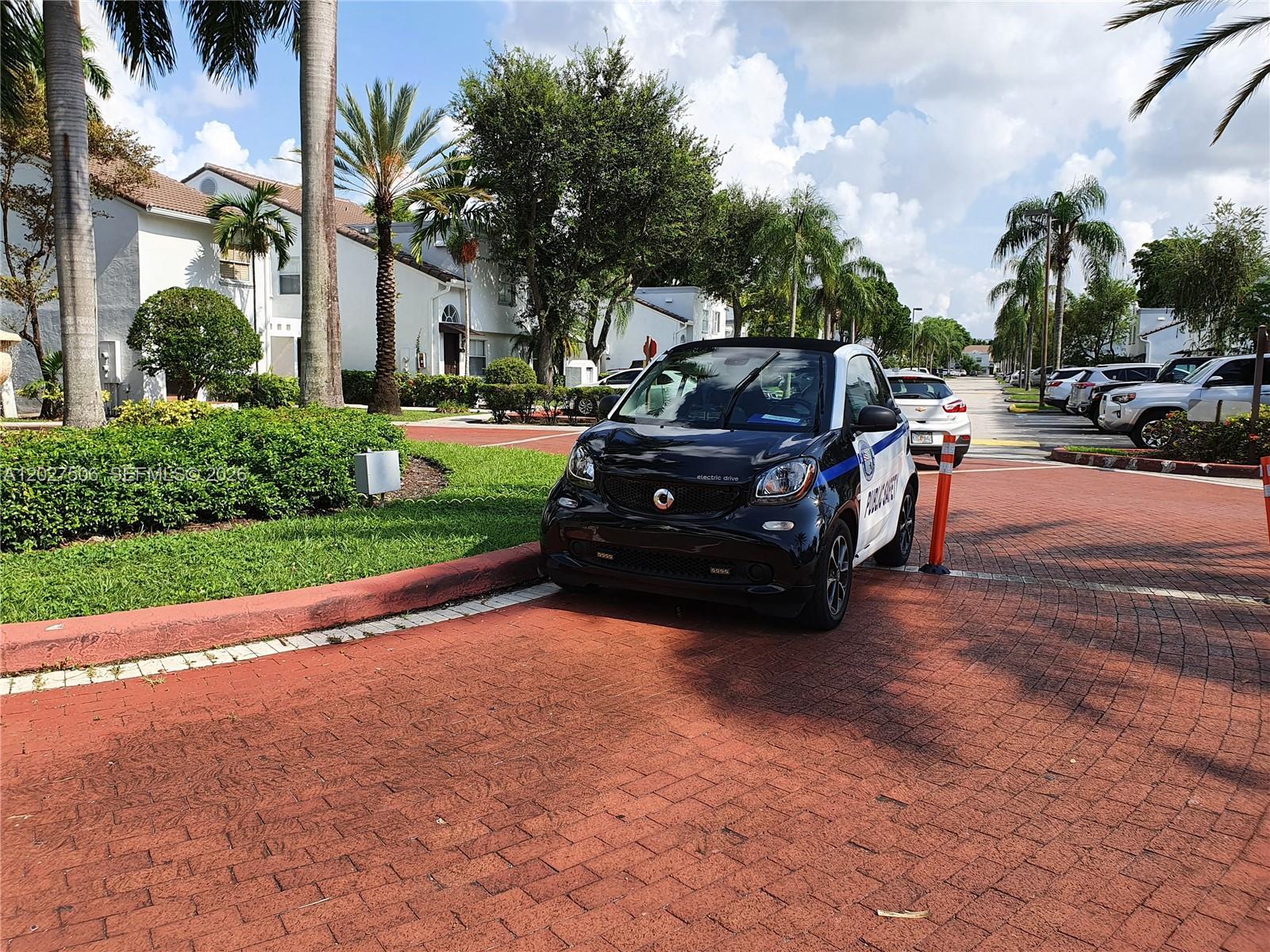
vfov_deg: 53.1
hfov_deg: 67.3
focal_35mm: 26
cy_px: 476
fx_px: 954
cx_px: 635
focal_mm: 4.32
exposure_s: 1/1192
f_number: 2.4
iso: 50
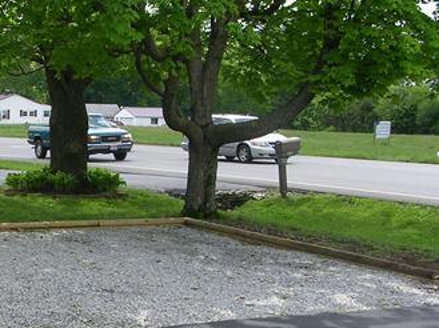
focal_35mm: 74
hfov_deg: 25.4
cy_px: 232
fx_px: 937
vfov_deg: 19.8
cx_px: 31
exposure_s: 1/146
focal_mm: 5.8
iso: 50
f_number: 5.6
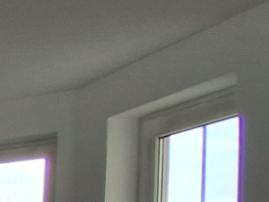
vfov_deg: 16.1
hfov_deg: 15.2
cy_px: 326
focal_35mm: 82
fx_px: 638
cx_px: -356
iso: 50
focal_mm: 1.4
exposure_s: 1/1058
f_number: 2.2
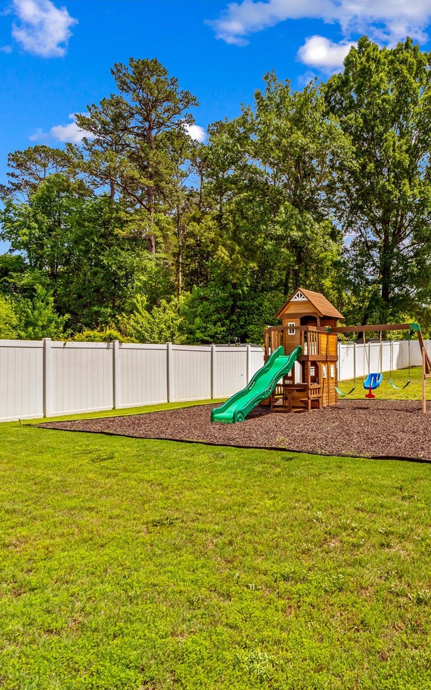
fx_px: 470
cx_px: 350
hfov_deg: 46.4
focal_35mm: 25
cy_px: 351
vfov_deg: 72.5
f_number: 8
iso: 100
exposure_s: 1/125
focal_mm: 16
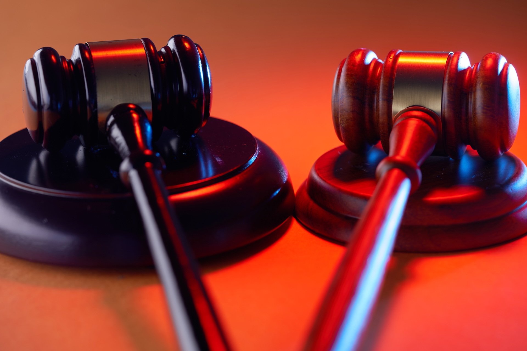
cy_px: 176
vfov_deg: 15.2
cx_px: 264
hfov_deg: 22.6
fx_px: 1317
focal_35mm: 90
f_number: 5
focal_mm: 90
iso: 125
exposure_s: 1/100
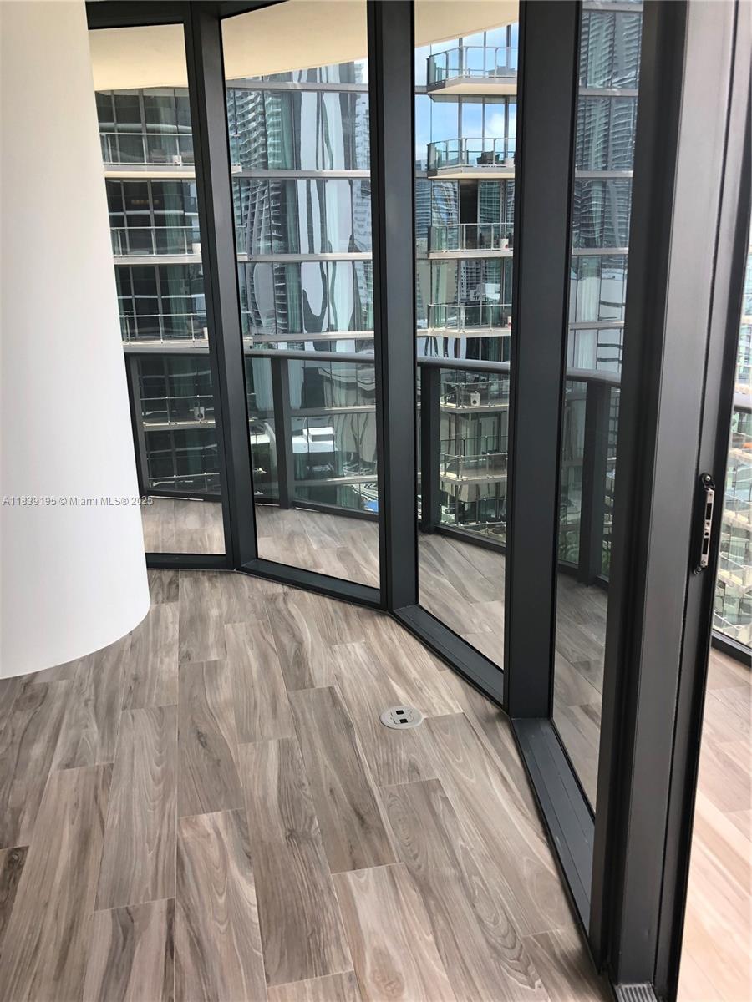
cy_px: 501
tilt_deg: -17.8
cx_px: 376
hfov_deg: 49.7
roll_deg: +0.8
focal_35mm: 28
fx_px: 811
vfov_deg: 63.4
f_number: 1.8
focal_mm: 4
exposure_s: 1/120
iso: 32
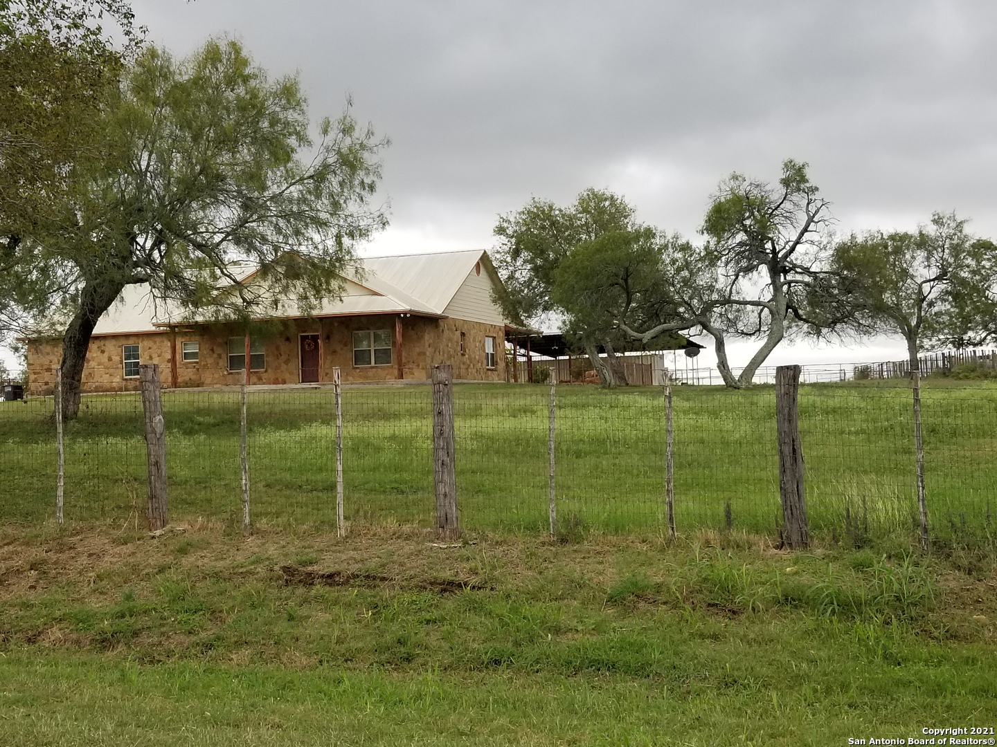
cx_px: 498
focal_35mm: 26
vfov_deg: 53.1
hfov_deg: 67.3
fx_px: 749
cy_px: 374
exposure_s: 1/201
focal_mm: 4.25
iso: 50
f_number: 1.7
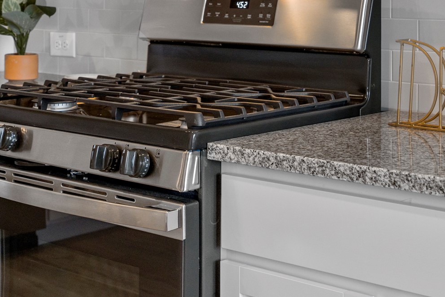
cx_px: 272
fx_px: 952
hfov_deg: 26.3
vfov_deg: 17.2
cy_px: -13
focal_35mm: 77
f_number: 4
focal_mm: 35
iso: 500
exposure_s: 1/30
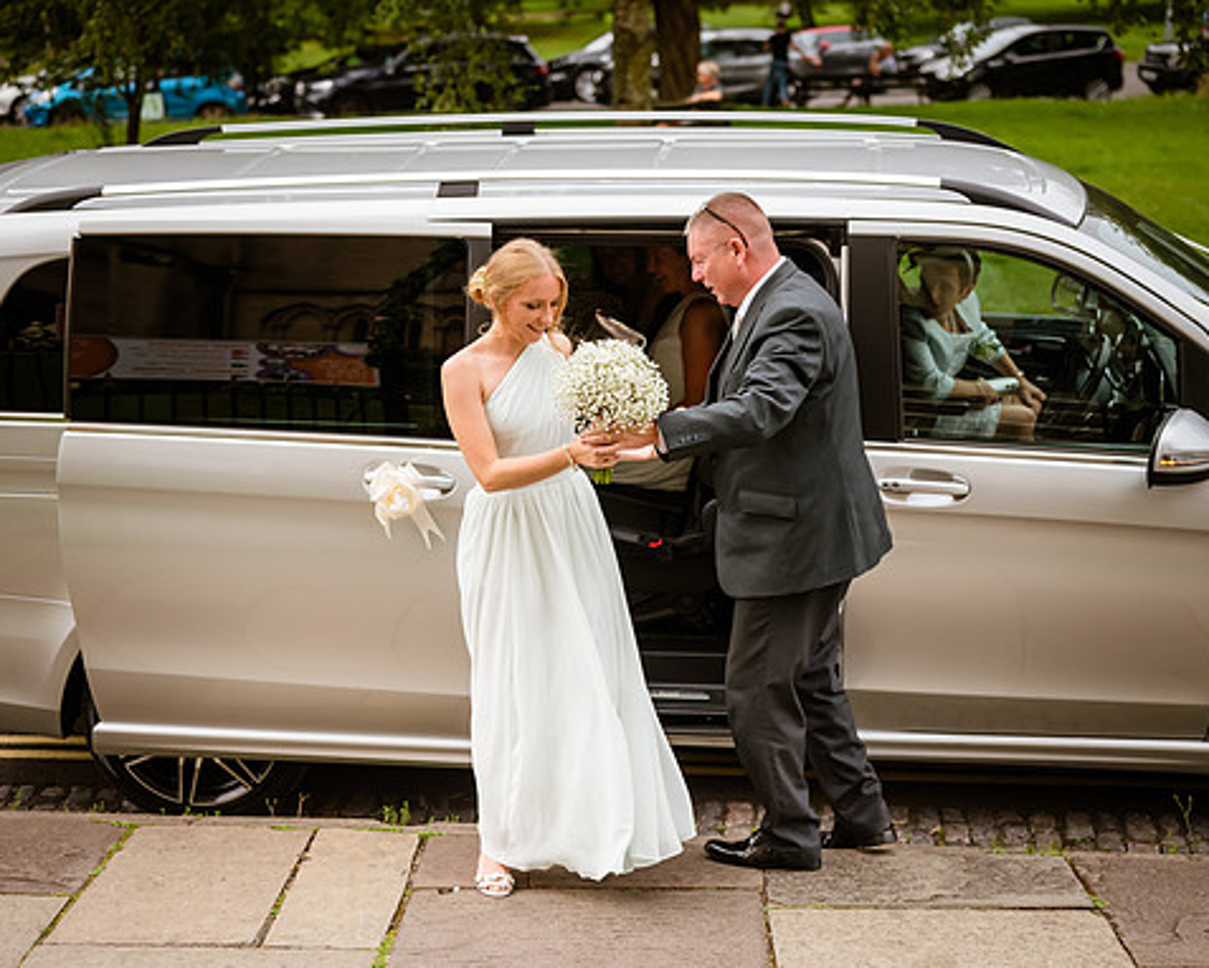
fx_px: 2040
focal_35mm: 57
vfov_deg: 26.7
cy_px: 484
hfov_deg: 33.0
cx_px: 596
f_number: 2.5
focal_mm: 50
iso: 720
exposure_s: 1/8000
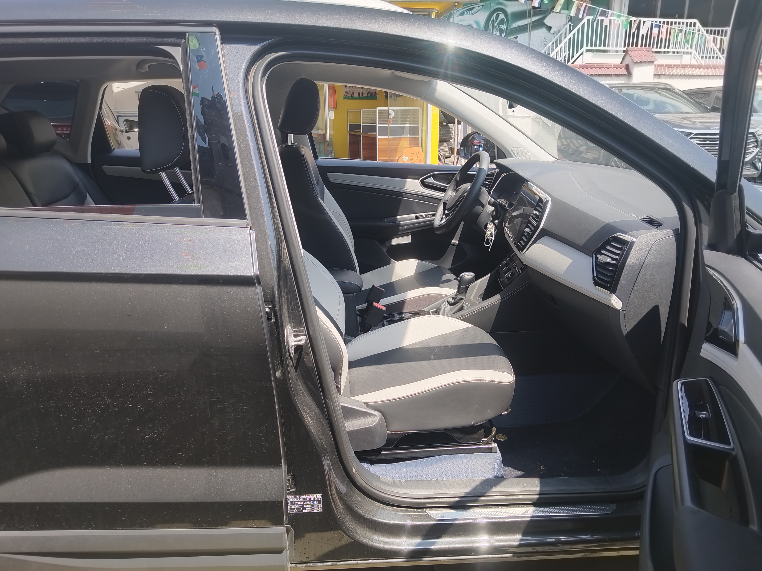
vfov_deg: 58.9
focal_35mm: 23
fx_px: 506
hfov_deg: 73.9
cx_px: 381
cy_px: 286
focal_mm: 5.52
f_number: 1.9
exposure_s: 1/133
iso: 100
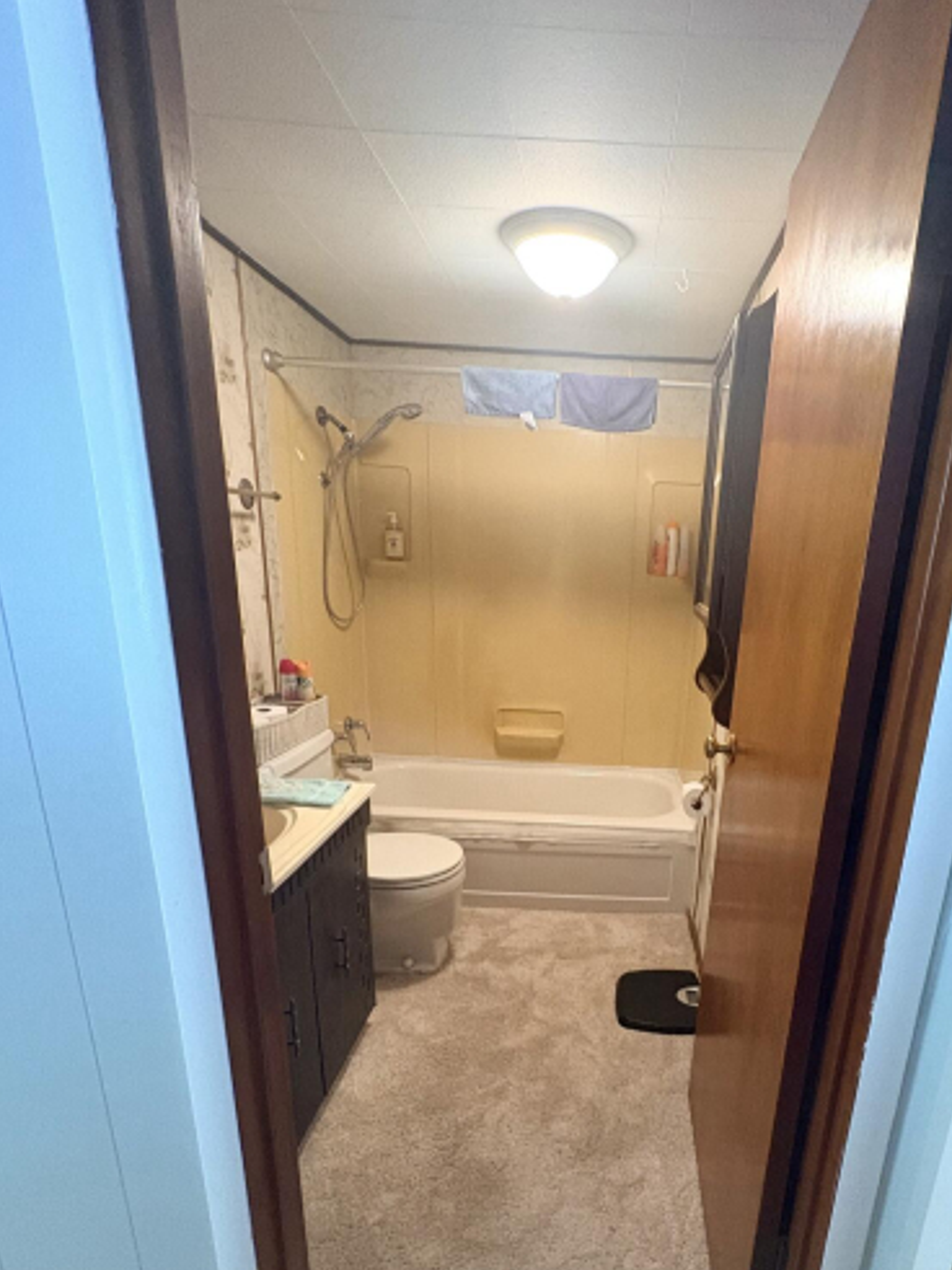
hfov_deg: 67.2
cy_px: 777
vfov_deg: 83.4
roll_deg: -4.3
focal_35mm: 19
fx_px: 697
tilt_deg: -17.5
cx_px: 618
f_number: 2.2
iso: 640
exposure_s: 1/40
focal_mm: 2.22
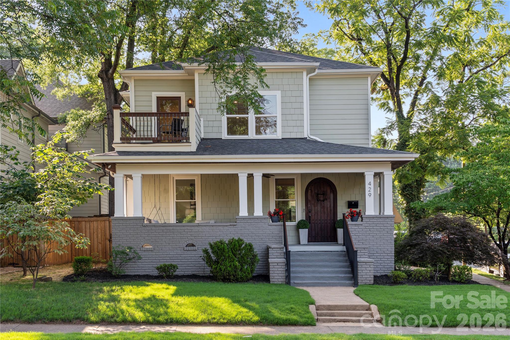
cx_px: 255
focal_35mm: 43
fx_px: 609
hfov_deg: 45.4
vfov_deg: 31.2
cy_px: 170
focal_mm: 43
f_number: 9
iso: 160
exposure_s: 1/25
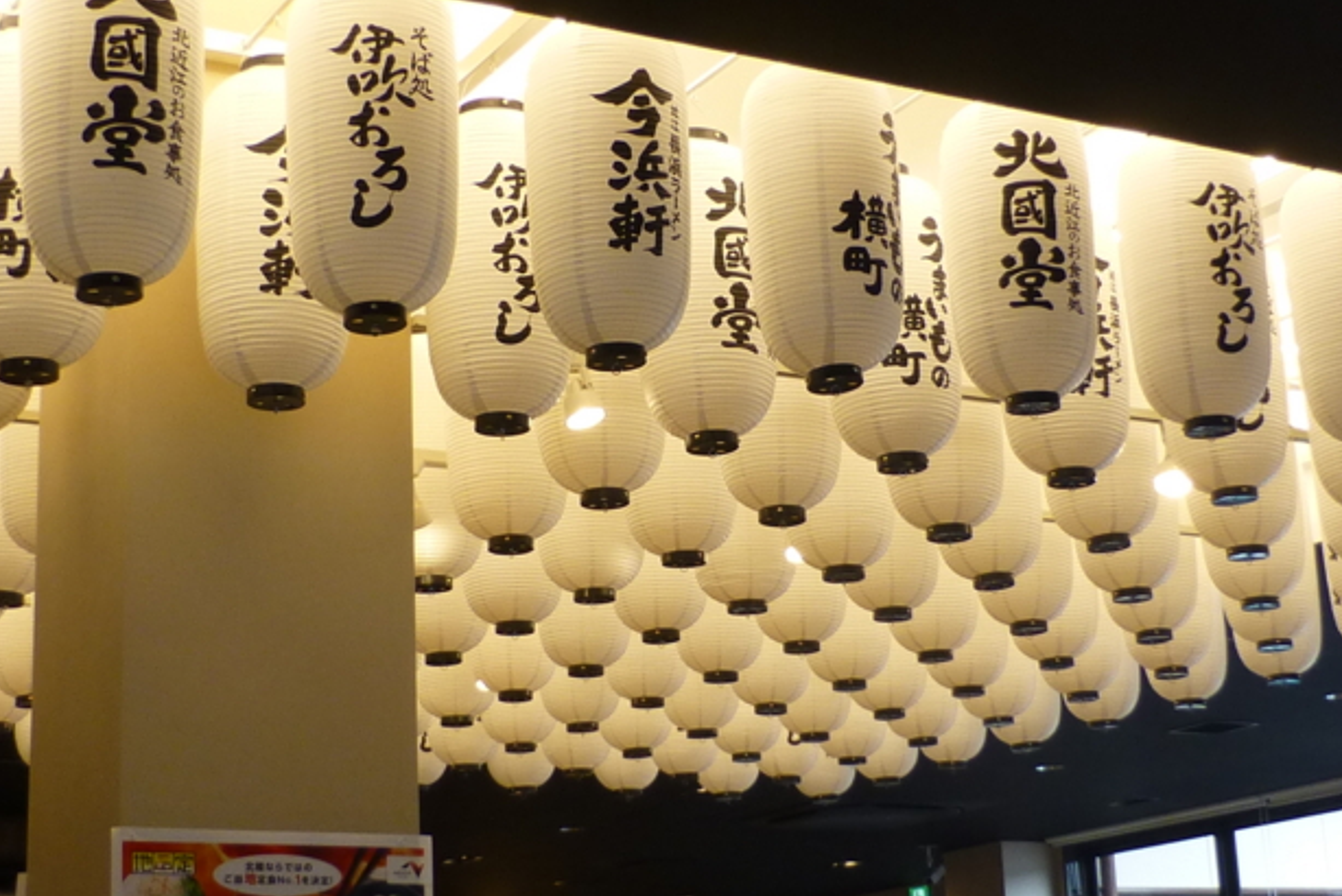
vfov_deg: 20.9
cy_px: 389
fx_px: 2424
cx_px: 704
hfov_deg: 30.9
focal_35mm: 65
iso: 100
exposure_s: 1/60
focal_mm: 4.3
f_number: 3.3
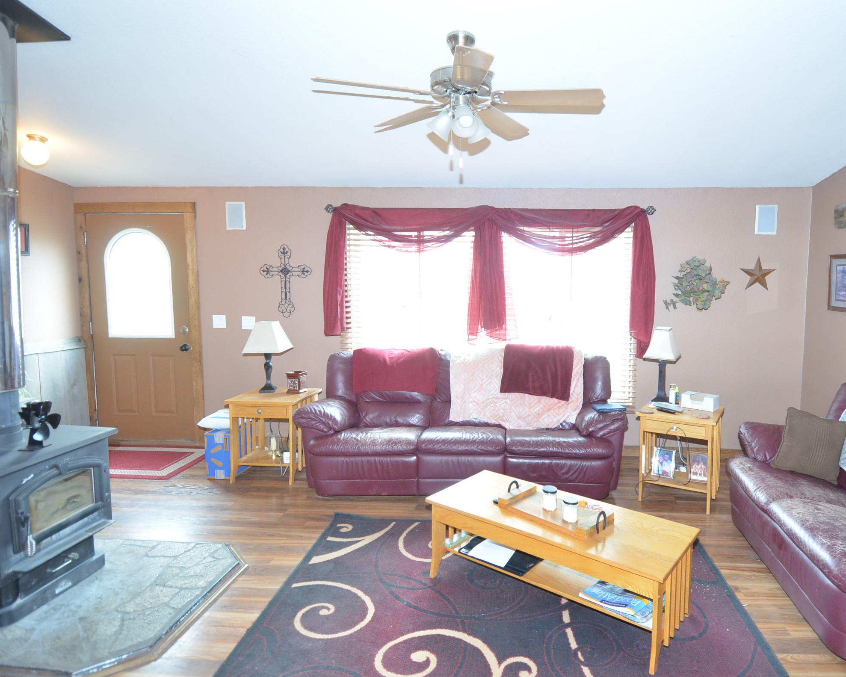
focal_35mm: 21
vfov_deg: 65.5
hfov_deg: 77.4
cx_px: 470
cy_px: 332
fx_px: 526
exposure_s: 1/30
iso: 1100
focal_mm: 12
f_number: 4
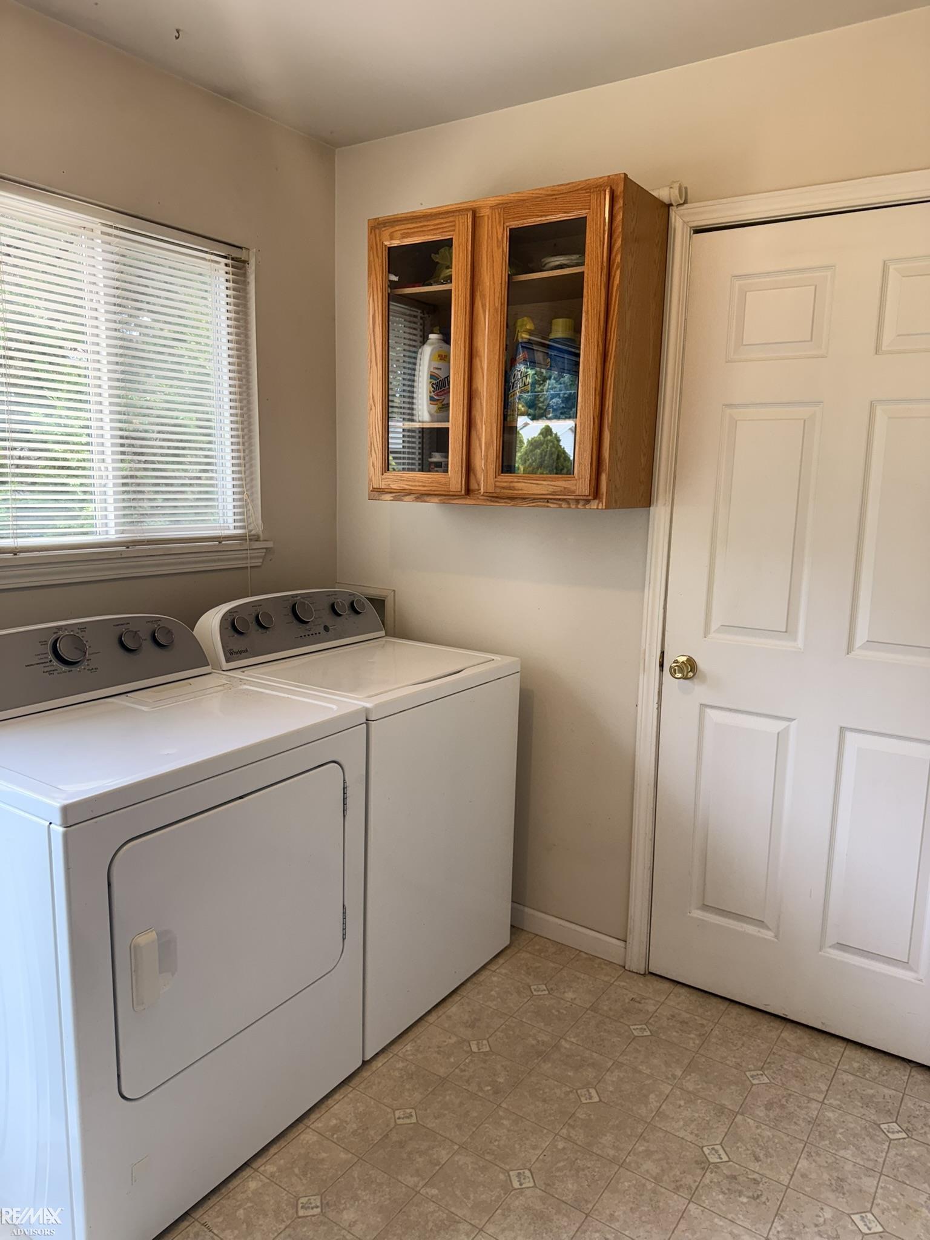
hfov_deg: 56.8
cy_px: 620
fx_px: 860
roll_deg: -1.3
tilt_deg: -9.3
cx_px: 465
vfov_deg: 71.6
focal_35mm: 24
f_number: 1.78
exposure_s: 1/120
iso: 64
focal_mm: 6.76
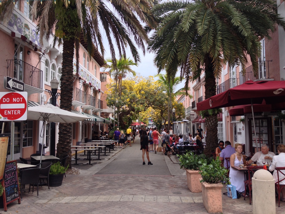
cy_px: 107
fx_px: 288
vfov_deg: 40.7
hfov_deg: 52.6
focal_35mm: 35
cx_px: 142
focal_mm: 4.28
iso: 50
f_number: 2.4
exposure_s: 1/717
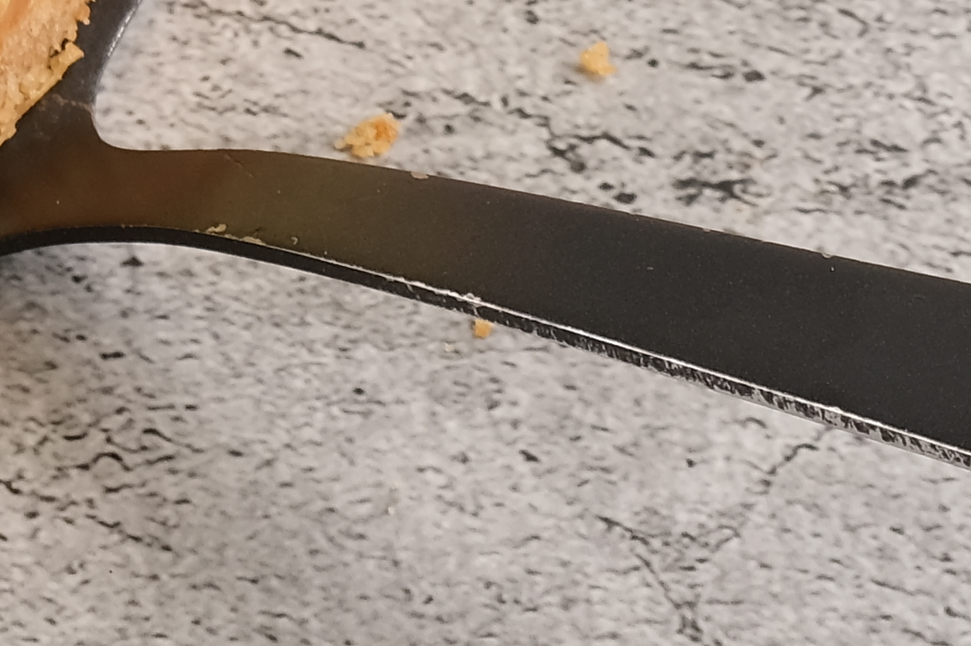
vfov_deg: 2.8
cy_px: -875
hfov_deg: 4.2
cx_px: -733
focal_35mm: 486
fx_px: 13104
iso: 200
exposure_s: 1/30
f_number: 11
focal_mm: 60
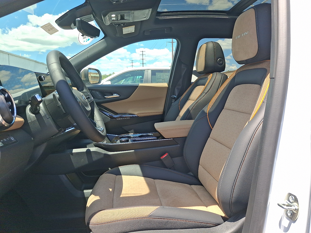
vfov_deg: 54.9
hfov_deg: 69.4
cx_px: 156
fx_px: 225
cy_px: 116
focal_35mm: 25
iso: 30
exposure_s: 1/769
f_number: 1.8
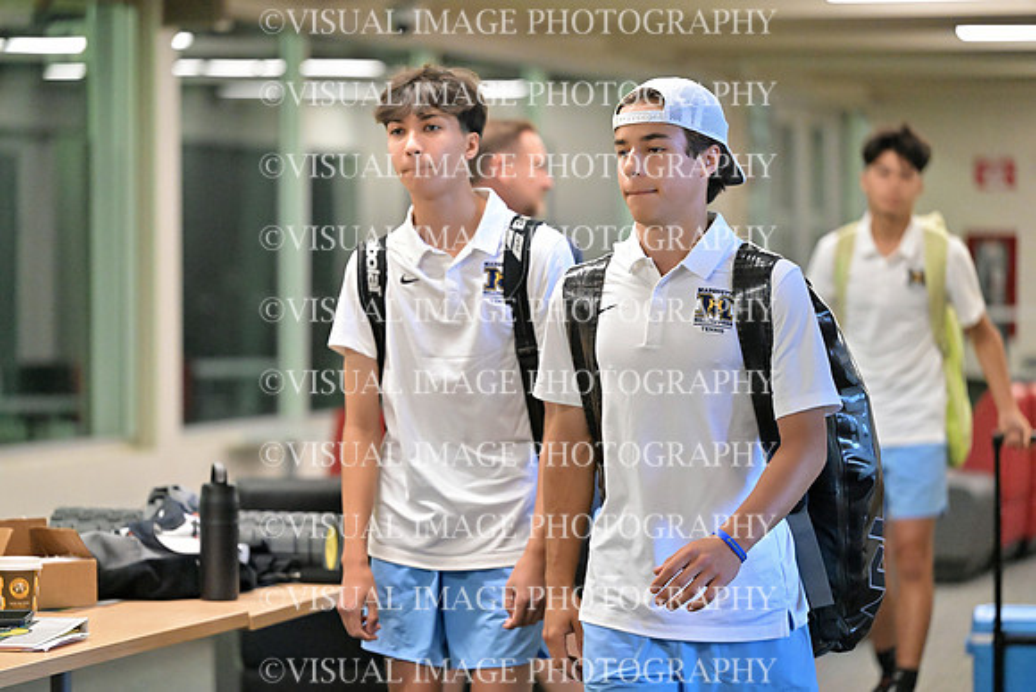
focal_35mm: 135
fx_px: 3886
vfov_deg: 10.2
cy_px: 346
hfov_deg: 15.2
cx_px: 518
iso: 8000
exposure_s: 1/800
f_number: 2.8
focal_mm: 135
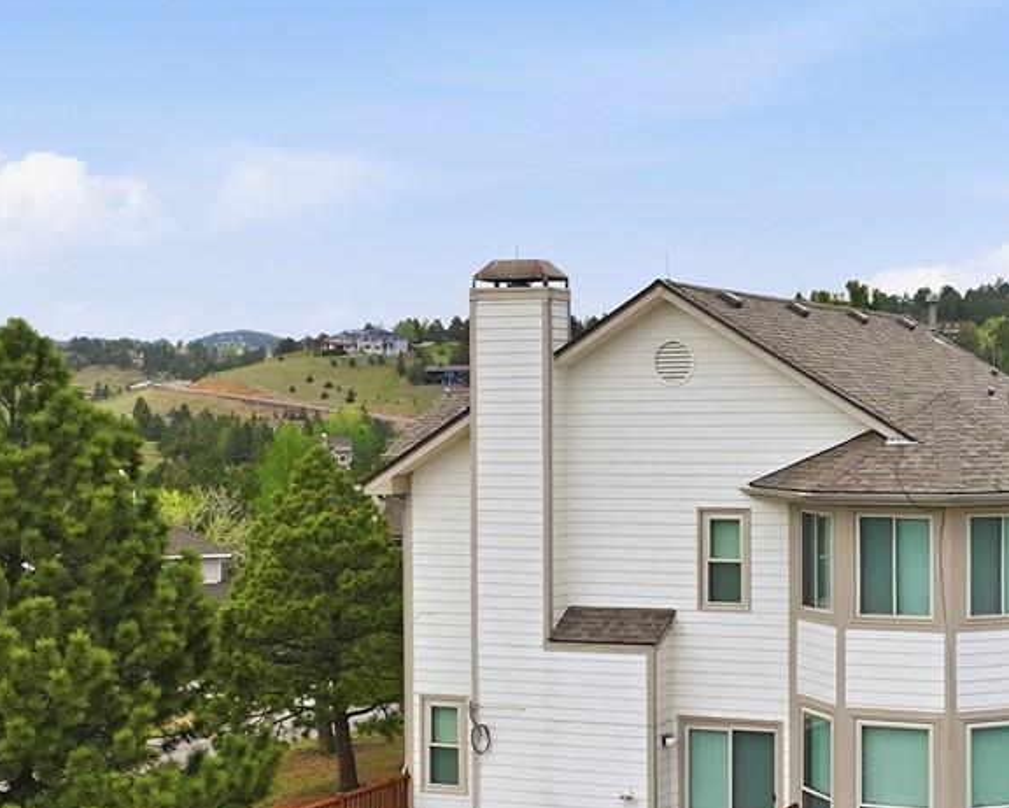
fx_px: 1941
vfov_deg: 23.5
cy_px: 482
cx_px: 806
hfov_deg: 28.5
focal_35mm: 65
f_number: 8
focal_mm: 12.3
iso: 100
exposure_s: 1/400
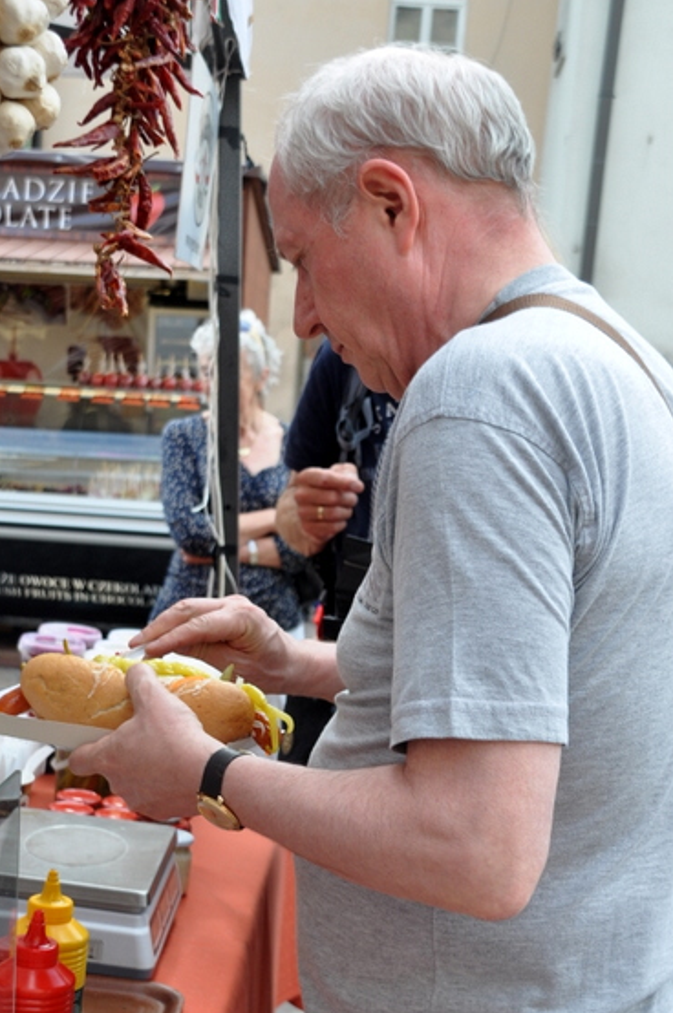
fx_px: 1827
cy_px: 598
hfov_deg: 20.8
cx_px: 258
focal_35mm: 65
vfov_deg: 30.9
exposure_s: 1/125
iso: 200
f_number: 5.6
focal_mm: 30
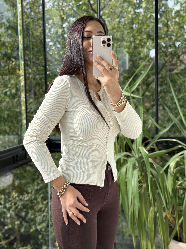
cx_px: 93
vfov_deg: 39.7
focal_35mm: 48
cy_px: 124
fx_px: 344
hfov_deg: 30.3
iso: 80
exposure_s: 1/819
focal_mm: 6.76
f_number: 1.78
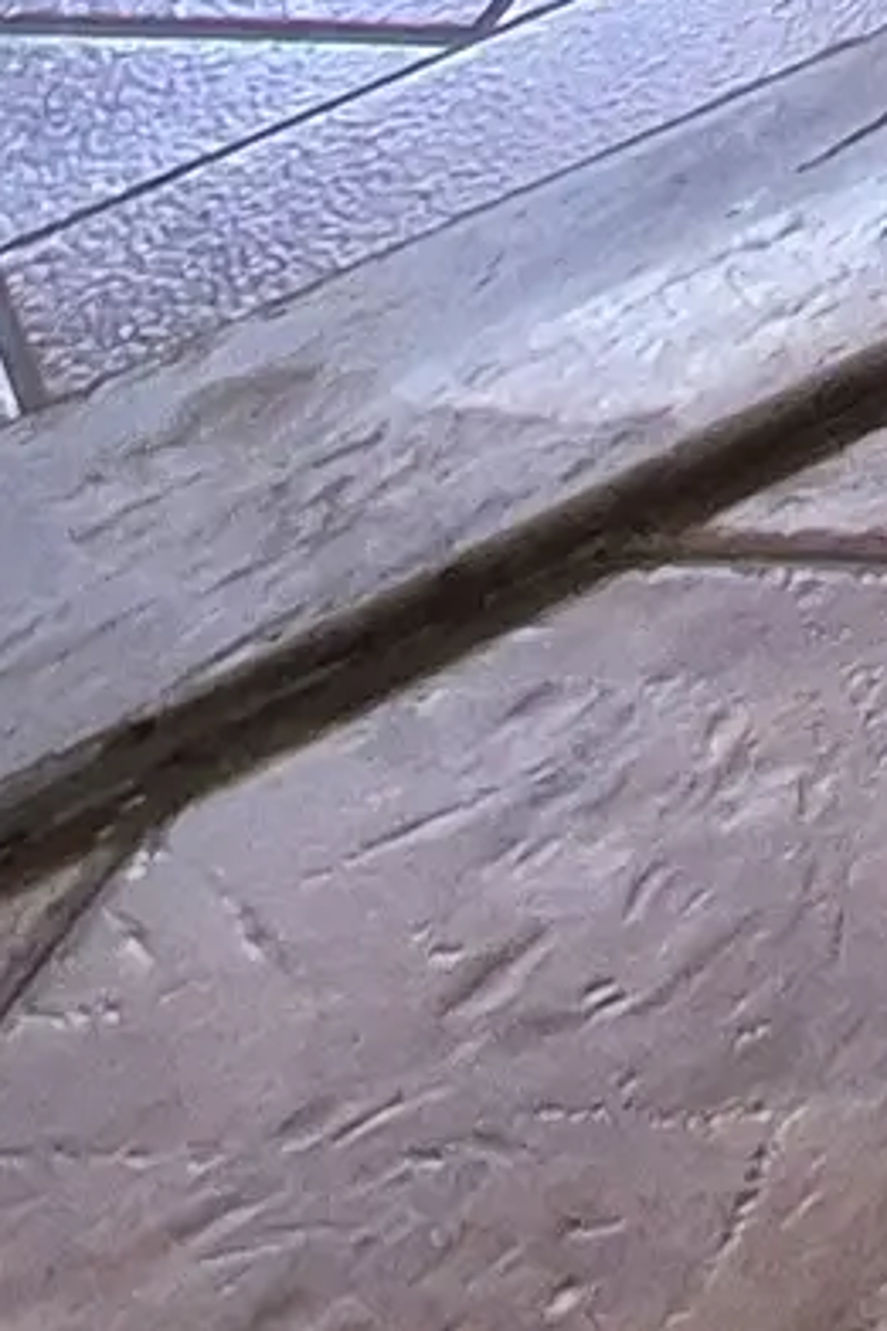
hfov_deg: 6.7
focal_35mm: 138
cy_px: -3290
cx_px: 4020
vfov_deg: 9.4
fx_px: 5104
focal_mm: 2.2
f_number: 2.2
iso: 125
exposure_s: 1/60
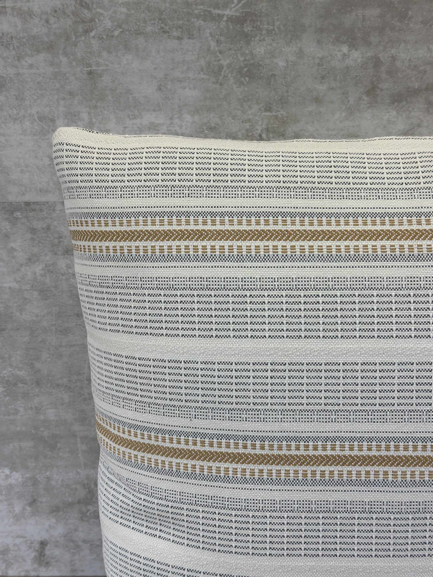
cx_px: 216
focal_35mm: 48
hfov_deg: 30.3
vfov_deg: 39.7
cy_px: 288
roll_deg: +0.9
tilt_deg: -14.2
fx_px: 801
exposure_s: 1/317
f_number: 1.78
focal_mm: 6.86
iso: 80
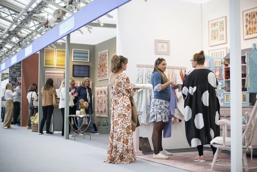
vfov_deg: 27.0
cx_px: 128
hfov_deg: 39.6
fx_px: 357
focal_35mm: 50
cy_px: 86
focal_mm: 50
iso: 200
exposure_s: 1/160
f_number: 1.8
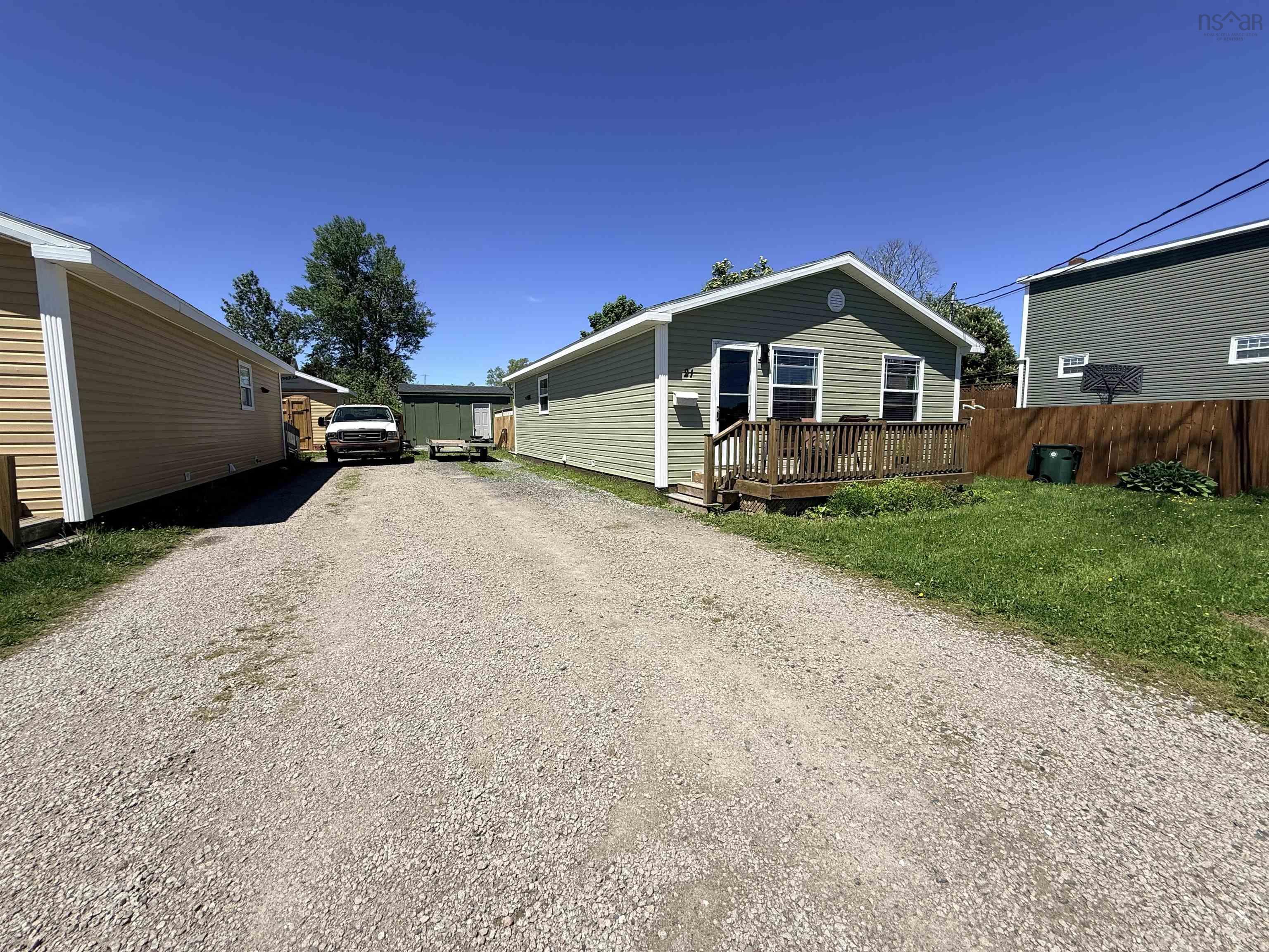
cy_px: 476
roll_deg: +0.3
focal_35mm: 14
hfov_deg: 102.1
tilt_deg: -5.5
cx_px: 634
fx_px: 513
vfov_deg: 85.7
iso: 50
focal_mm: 2.22
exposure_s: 1/2841
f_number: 2.2
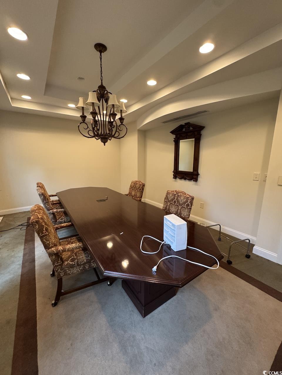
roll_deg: -0.2
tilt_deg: -10.5
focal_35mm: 14
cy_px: 188
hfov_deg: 85.7
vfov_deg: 102.1
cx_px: 141
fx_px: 152
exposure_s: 1/60
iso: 500
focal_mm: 2.22
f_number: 2.2
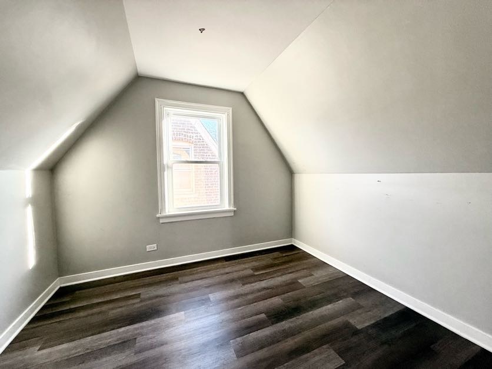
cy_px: 184
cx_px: 246
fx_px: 199
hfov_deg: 102.1
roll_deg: +1.1
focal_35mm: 14
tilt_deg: -2.6
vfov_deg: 85.7
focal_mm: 2.22
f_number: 2.2
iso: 125
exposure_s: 1/99
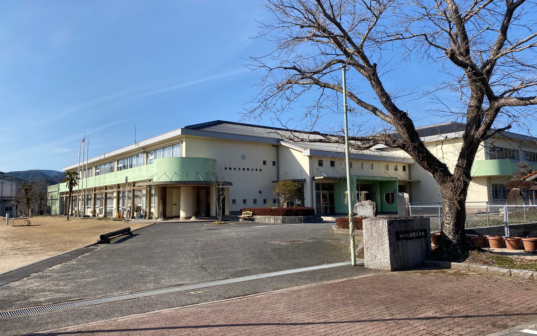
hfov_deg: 66.5
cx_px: 270
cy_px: 165
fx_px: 410
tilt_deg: +5.7
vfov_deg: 44.5
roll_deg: +0.2
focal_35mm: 28
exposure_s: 1/2688
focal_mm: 4.25
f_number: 1.8
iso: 32
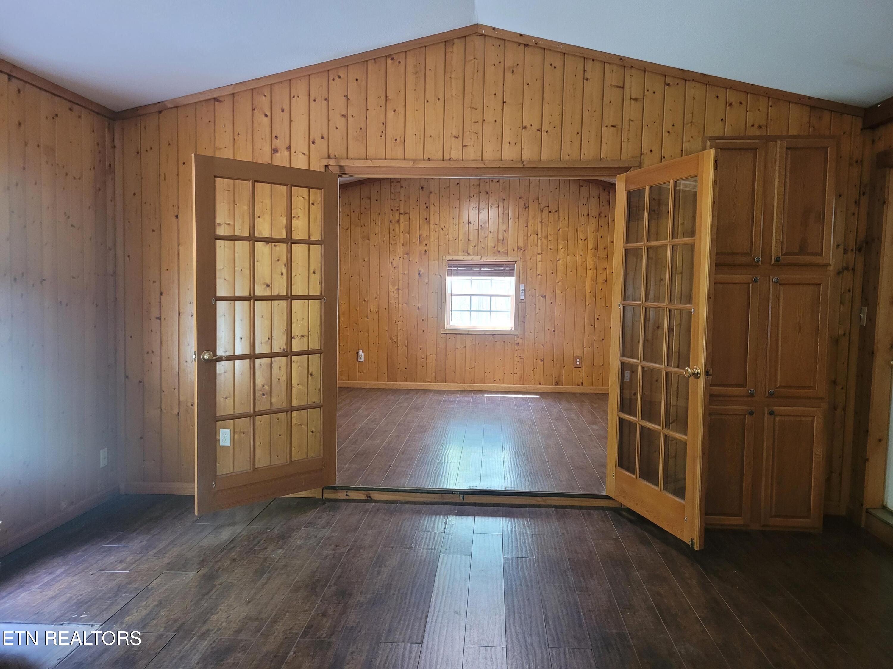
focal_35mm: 26
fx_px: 671
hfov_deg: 67.3
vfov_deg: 53.1
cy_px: 334
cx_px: 446
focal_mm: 5.4
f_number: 1.8
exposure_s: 1/40
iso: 320
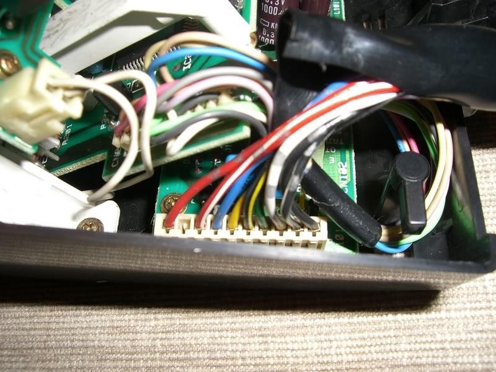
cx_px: 248
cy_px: 186
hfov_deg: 49.0
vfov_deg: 37.7
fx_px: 544
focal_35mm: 38
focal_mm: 6.2
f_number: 4.3
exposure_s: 1/60
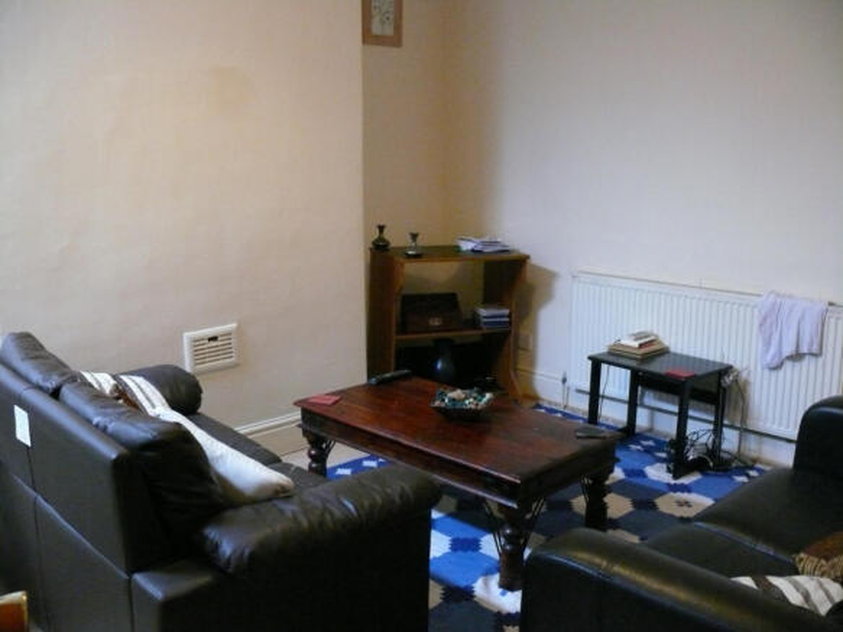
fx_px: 852
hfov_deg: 52.6
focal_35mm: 35
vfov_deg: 40.7
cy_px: 316
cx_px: 422
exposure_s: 1/25
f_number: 2.8
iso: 800
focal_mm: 7.4
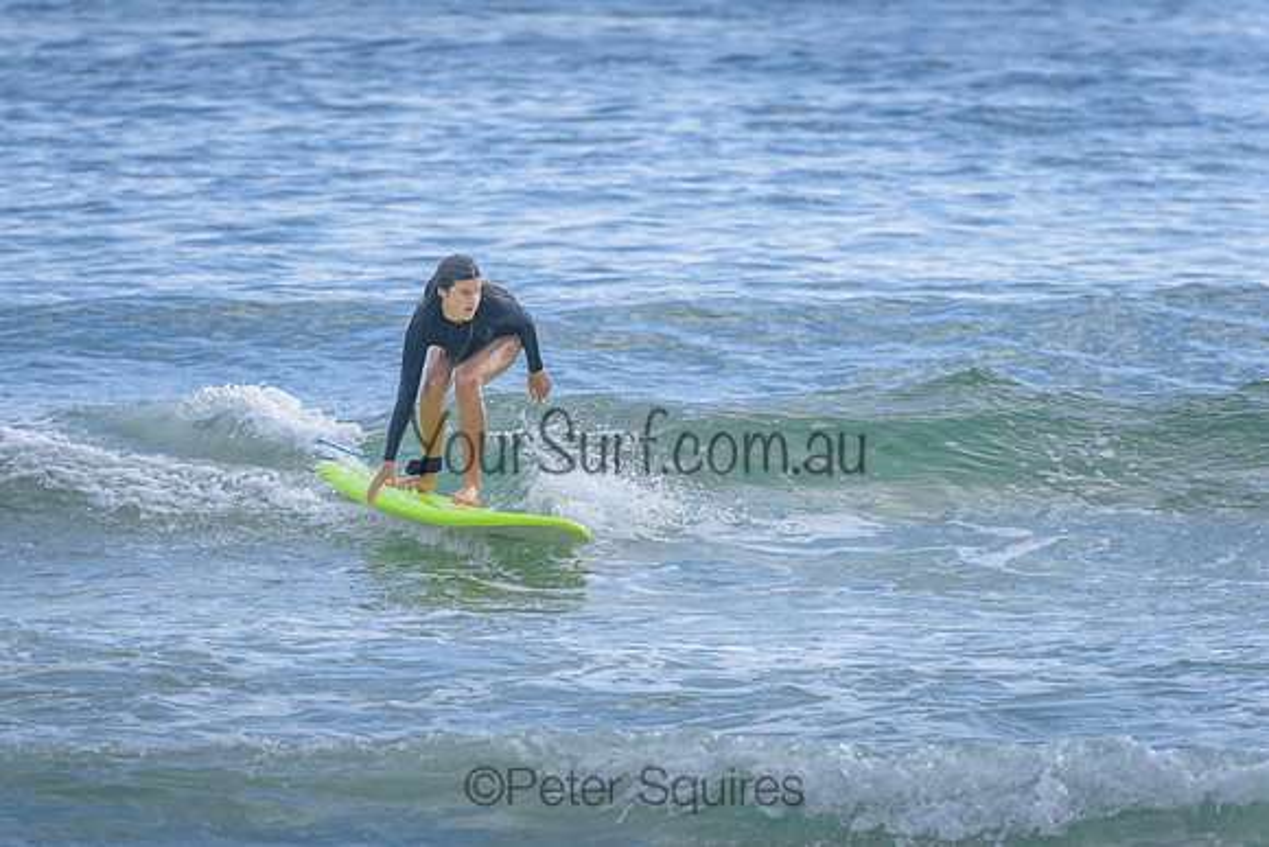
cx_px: 491
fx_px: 17287
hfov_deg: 4.2
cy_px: 449
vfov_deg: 2.8
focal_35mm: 490
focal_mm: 400
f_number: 9
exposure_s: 1/1600
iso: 500
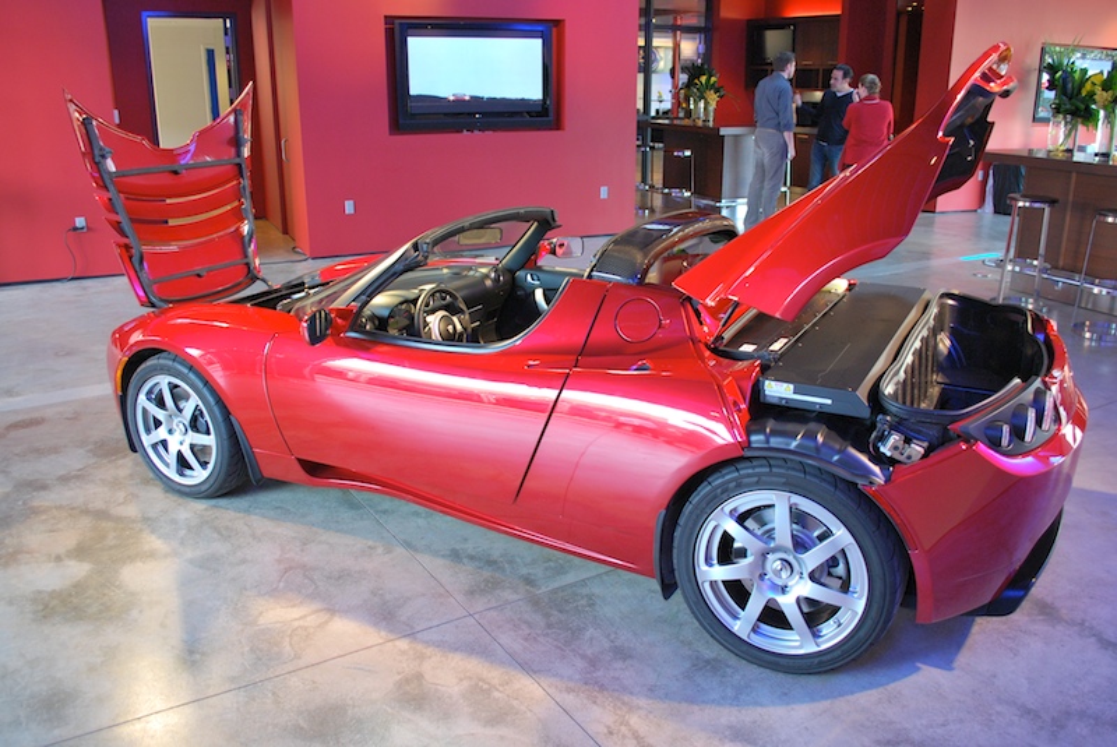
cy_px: 374
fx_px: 838
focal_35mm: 27
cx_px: 558
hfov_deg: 67.3
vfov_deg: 48.0
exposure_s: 1/30
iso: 500
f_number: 3.5
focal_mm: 18
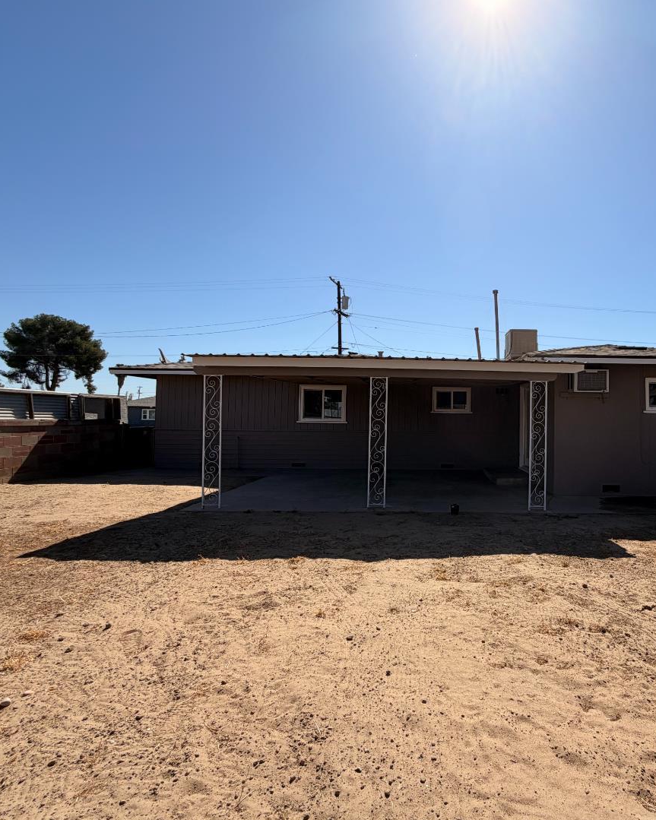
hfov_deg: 68.5
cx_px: 445
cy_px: 402
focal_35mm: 19
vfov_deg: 83.3
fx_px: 461
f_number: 2.2
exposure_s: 1/1235
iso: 20
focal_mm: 2.22
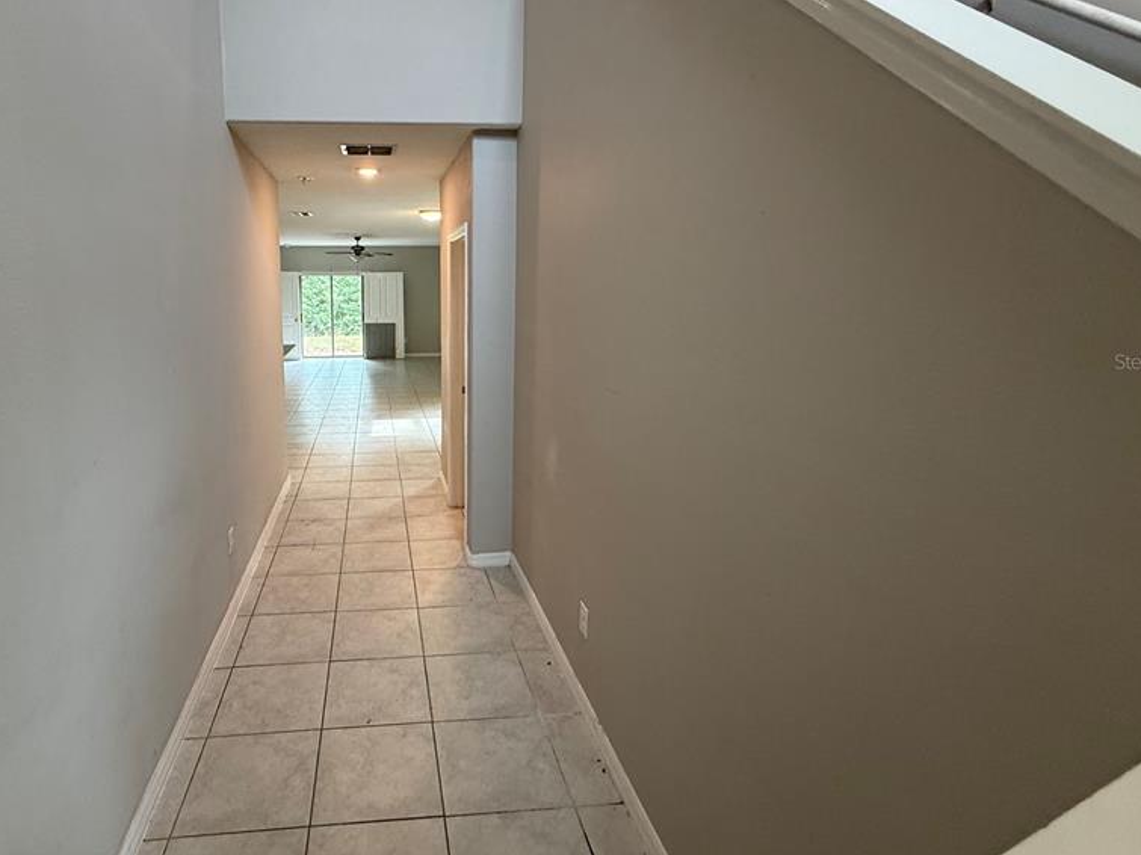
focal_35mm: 19
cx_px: 432
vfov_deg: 68.3
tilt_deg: -5.8
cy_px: 361
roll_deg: +0.1
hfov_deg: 83.2
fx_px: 626
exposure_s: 1/120
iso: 250
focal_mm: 2.22
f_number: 2.2
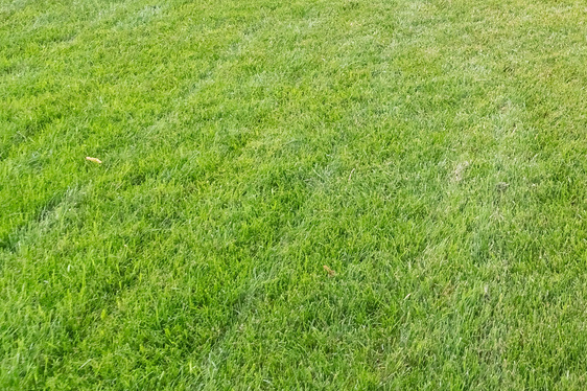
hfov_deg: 23.5
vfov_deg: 17.8
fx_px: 1010
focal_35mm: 62
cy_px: -301
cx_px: 948
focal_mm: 17
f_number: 8
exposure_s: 1/1600
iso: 100
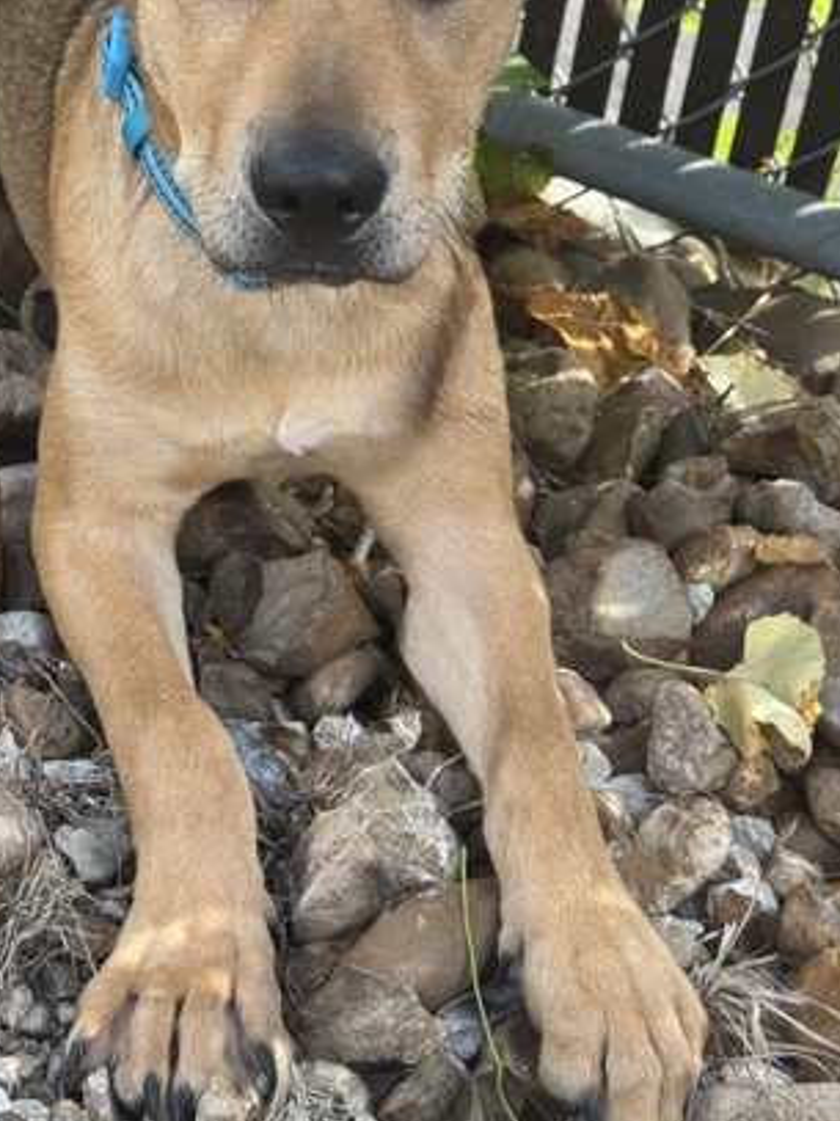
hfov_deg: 22.2
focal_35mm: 66
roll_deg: -1.7
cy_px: 372
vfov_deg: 29.2
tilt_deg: -23.7
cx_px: 339
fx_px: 2137
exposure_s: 1/368
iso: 64
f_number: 1.78
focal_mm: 6.76
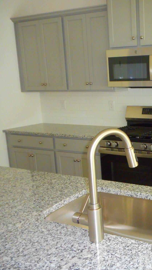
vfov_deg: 54.0
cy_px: 134
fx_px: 265
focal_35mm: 37
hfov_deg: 28.8
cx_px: 170
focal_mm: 4.5
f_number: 3.7
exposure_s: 1/25
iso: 360
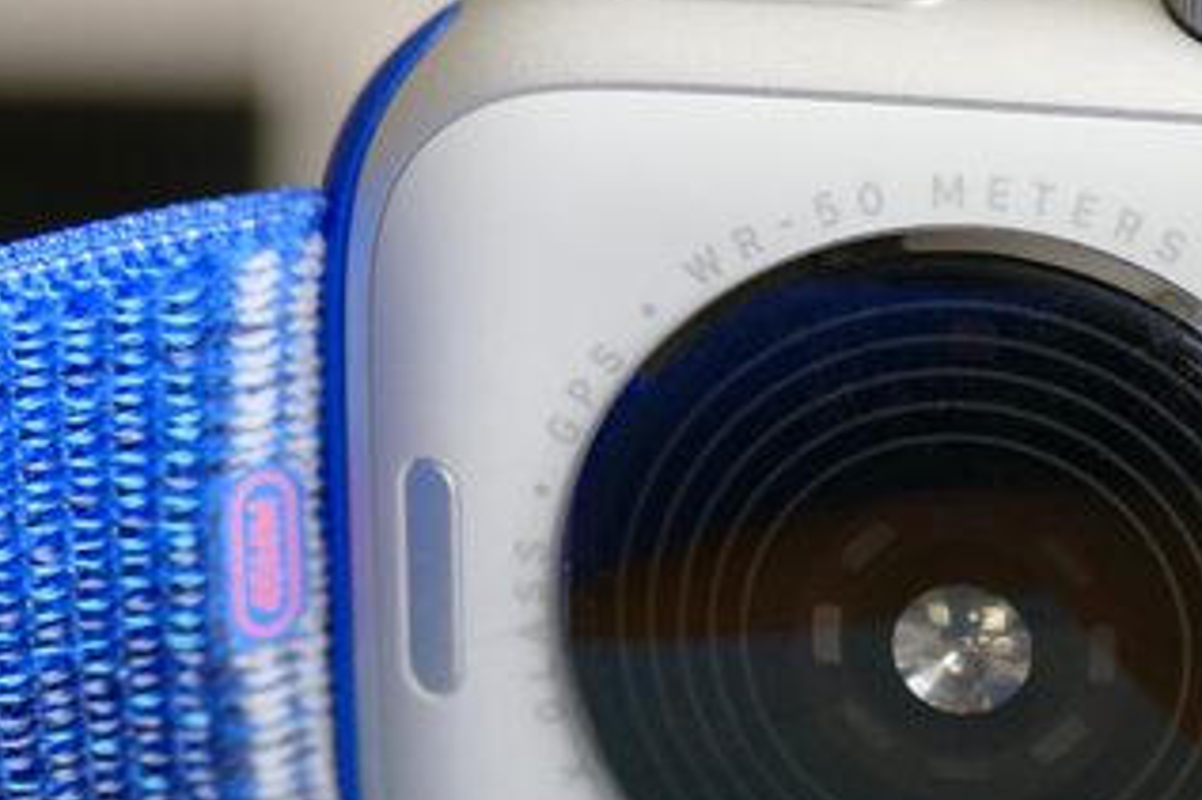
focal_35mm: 143
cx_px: 963
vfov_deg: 9.6
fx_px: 4772
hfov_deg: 14.3
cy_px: 667
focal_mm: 22.94
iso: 400
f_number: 3.6
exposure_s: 1/80
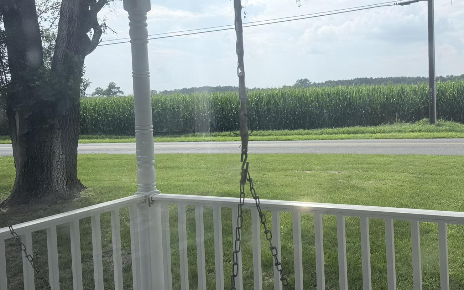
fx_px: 506
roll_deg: +2.6
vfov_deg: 31.9
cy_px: 117
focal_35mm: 40
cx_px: 333
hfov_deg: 47.9
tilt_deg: -2.0
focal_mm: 6.76
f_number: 1.78
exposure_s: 1/6173
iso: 80
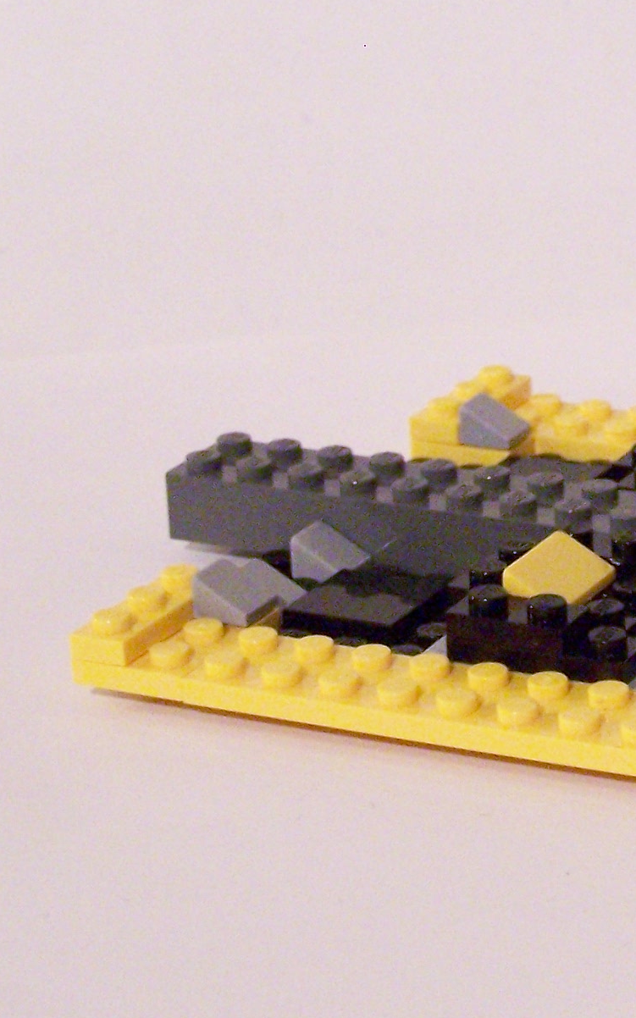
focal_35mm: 134
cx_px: 865
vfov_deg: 15.6
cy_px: 337
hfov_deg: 9.6
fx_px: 3717
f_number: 3.1
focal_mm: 9.8
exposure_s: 1/8
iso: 400
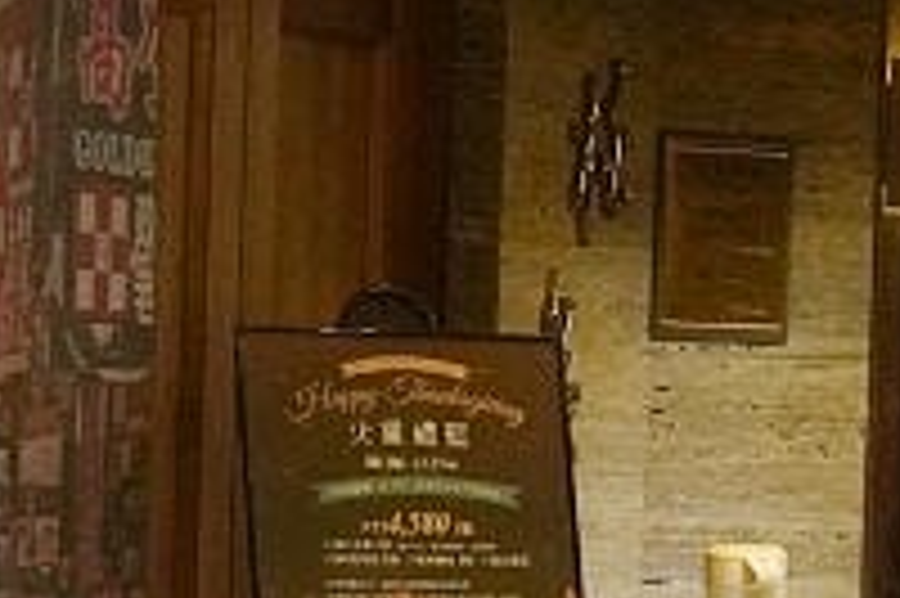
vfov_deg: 7.6
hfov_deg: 11.4
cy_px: 423
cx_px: 644
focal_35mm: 180
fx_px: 4496
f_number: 2.8
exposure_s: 1/160
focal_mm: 30
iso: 5000
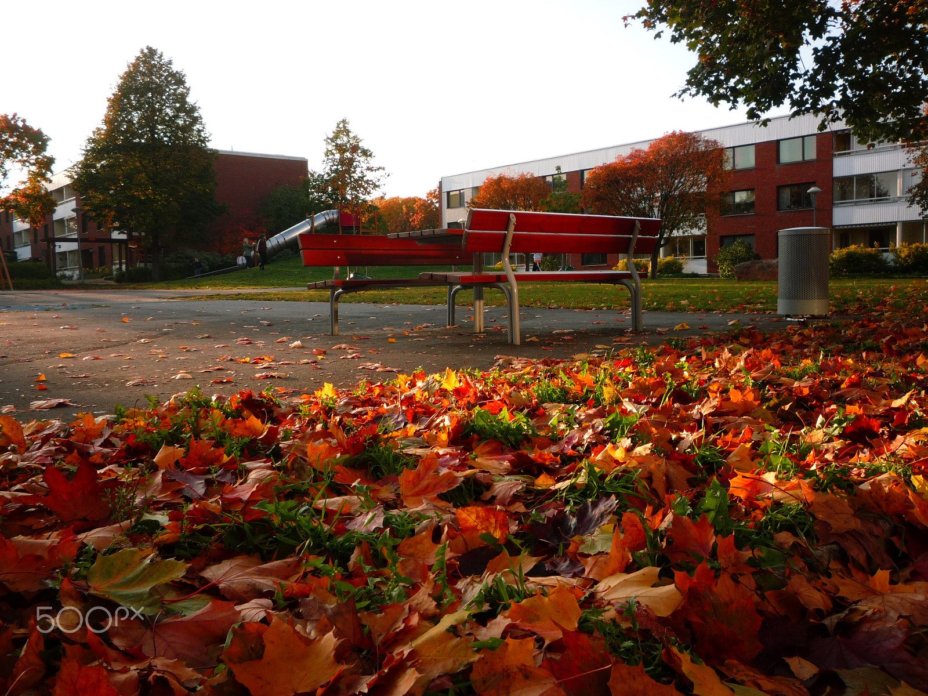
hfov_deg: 60.0
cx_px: 464
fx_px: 804
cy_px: 348
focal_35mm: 30
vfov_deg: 46.8
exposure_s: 1/160
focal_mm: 5.2
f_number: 4
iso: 100
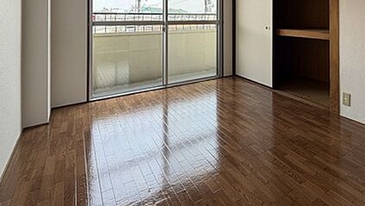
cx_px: 221
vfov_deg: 44.4
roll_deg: -0.2
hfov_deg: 77.7
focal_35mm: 23
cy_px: 15
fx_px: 223
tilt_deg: +0.5
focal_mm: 2.22
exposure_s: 1/121
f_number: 2.2
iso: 50
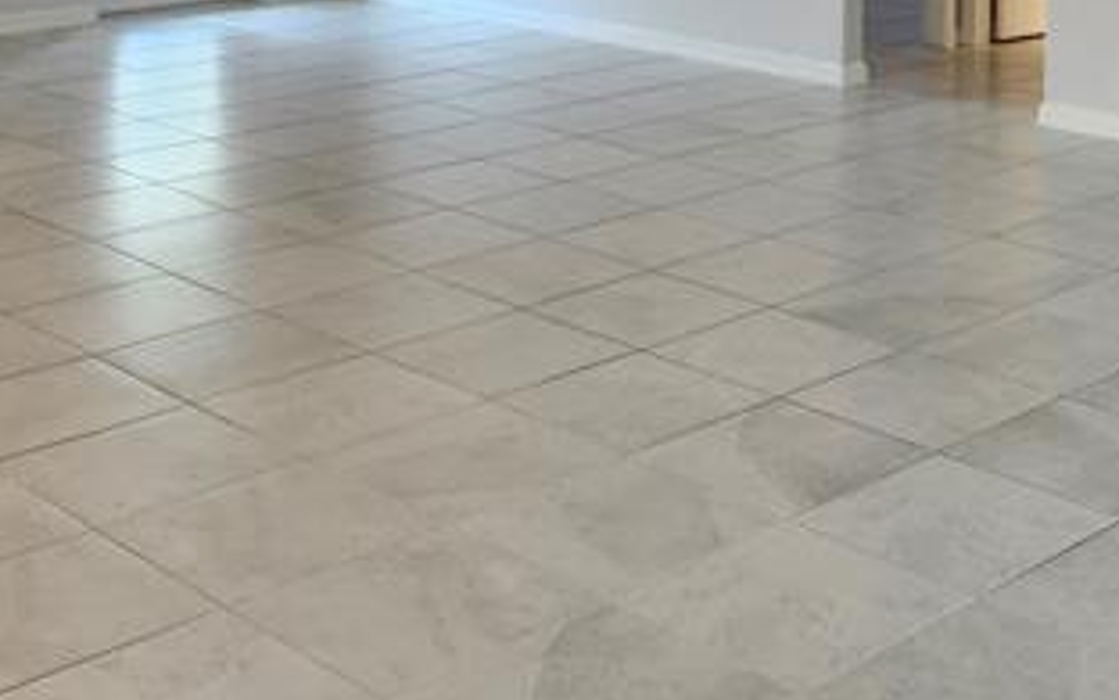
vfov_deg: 20.3
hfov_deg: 33.4
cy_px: -129
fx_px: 1830
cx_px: 828
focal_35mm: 60
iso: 250
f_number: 1.8
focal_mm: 5.54
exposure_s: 1/120
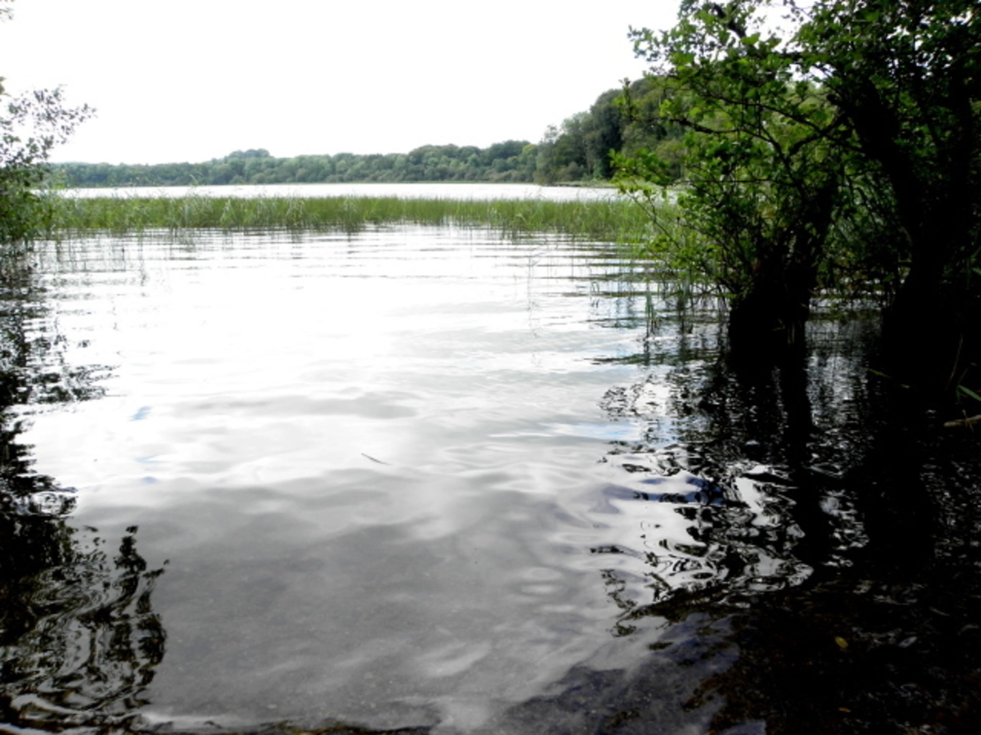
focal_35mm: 26
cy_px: 368
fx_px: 737
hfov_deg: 67.3
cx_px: 490
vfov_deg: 53.1
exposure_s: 1/100
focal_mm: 4.6
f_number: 4.5
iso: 64
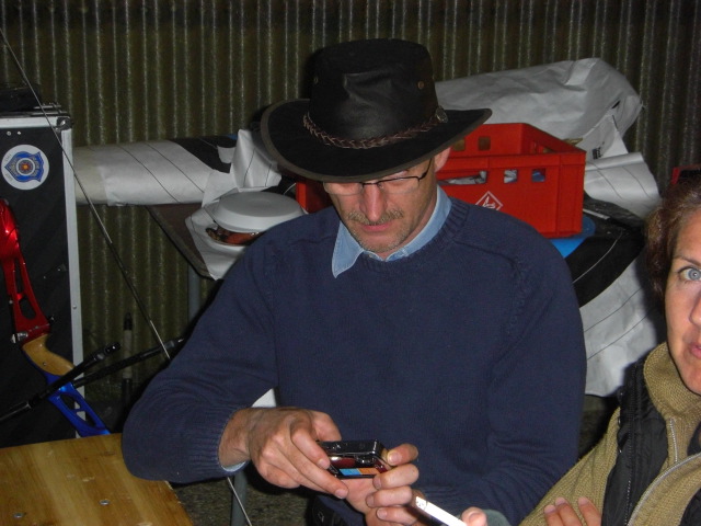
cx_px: 350
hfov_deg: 25.7
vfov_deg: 19.4
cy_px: 263
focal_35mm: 76
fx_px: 1539
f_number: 4
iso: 200
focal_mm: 12.6
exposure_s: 1/60
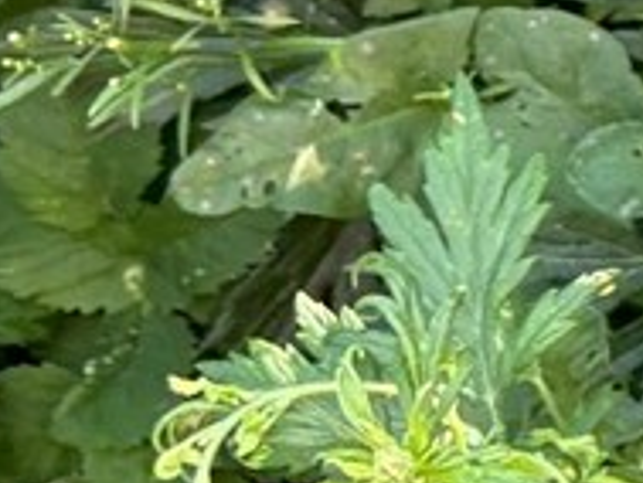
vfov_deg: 7.5
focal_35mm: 198
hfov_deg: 8.0
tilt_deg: -56.3
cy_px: -27
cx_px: 2191
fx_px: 3680
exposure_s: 1/121
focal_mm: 5.96
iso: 64
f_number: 1.6
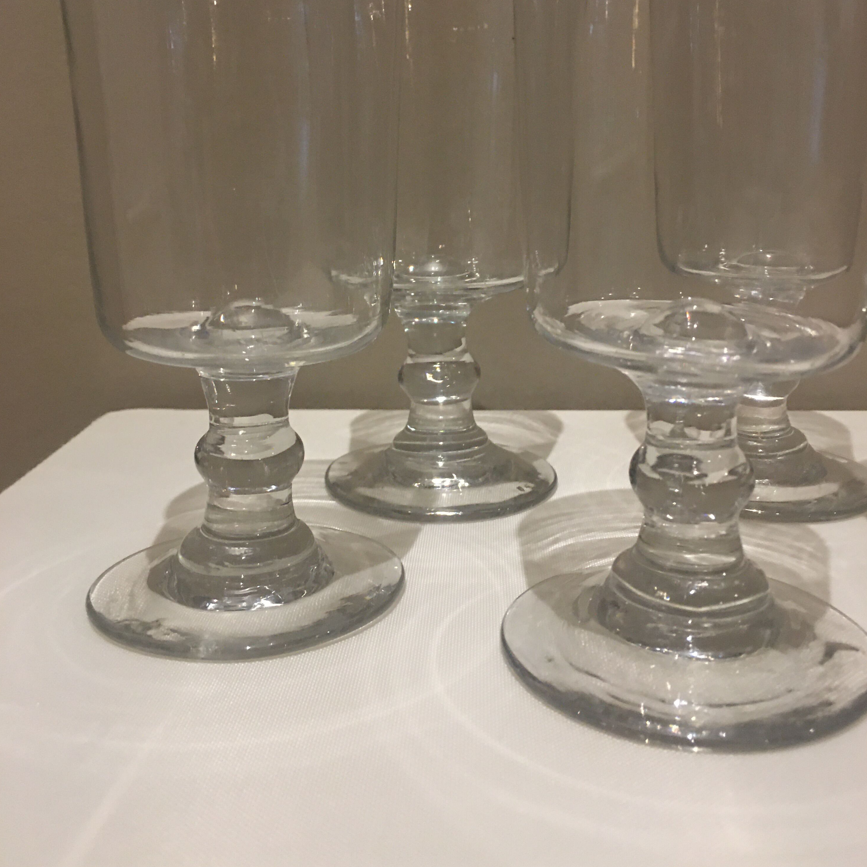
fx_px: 992
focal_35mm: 35
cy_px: 326
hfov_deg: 47.2
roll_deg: +0.2
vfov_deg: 46.8
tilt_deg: -7.7
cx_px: 436
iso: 100
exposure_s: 1/10
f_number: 2.2
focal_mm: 4.15
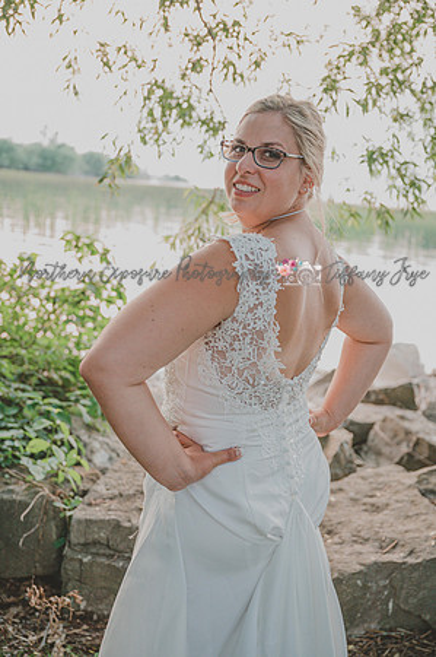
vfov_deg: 53.2
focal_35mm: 36
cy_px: 328
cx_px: 218
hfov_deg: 36.8
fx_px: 655
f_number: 2.8
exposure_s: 1/125
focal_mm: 36
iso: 3200
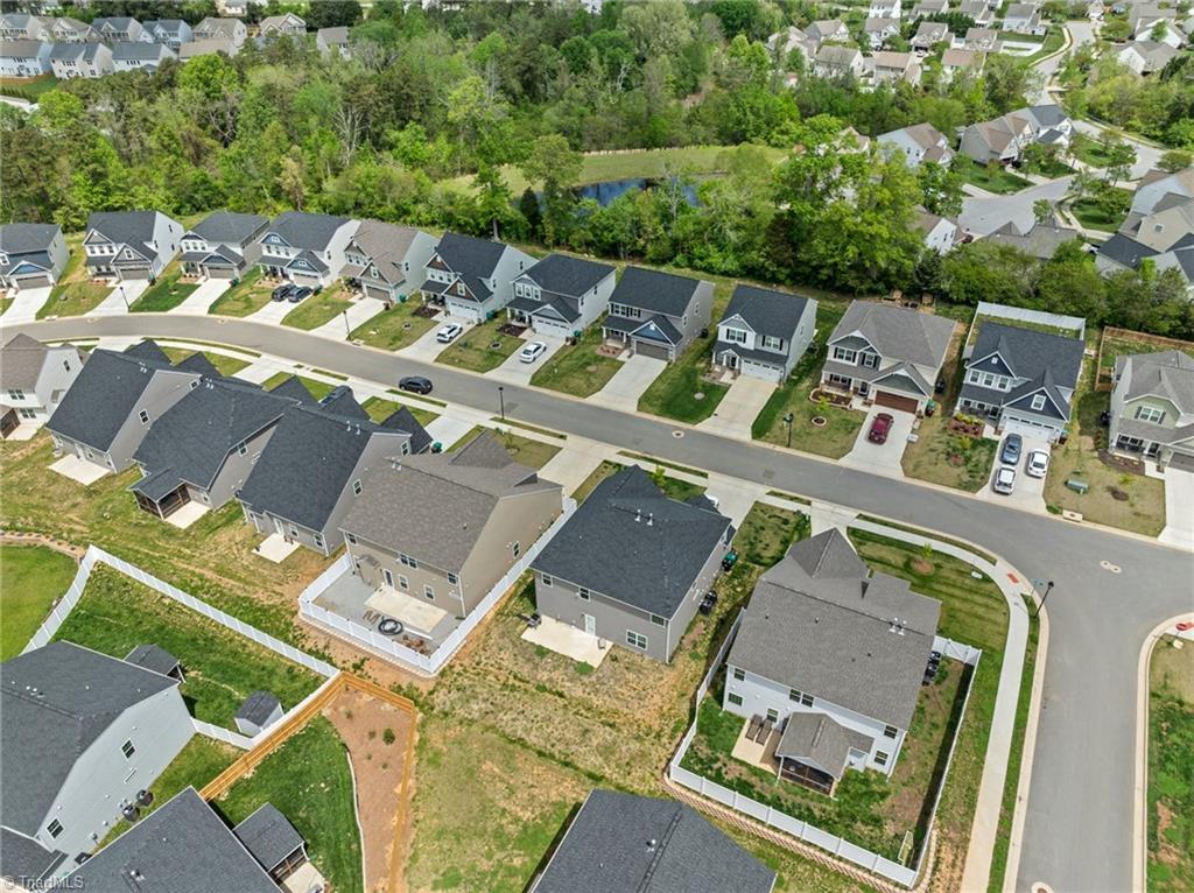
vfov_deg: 56.7
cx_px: 597
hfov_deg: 71.6
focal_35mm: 24
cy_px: 446
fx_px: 827
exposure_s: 1/2000
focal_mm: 12.29
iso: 100
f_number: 2.8
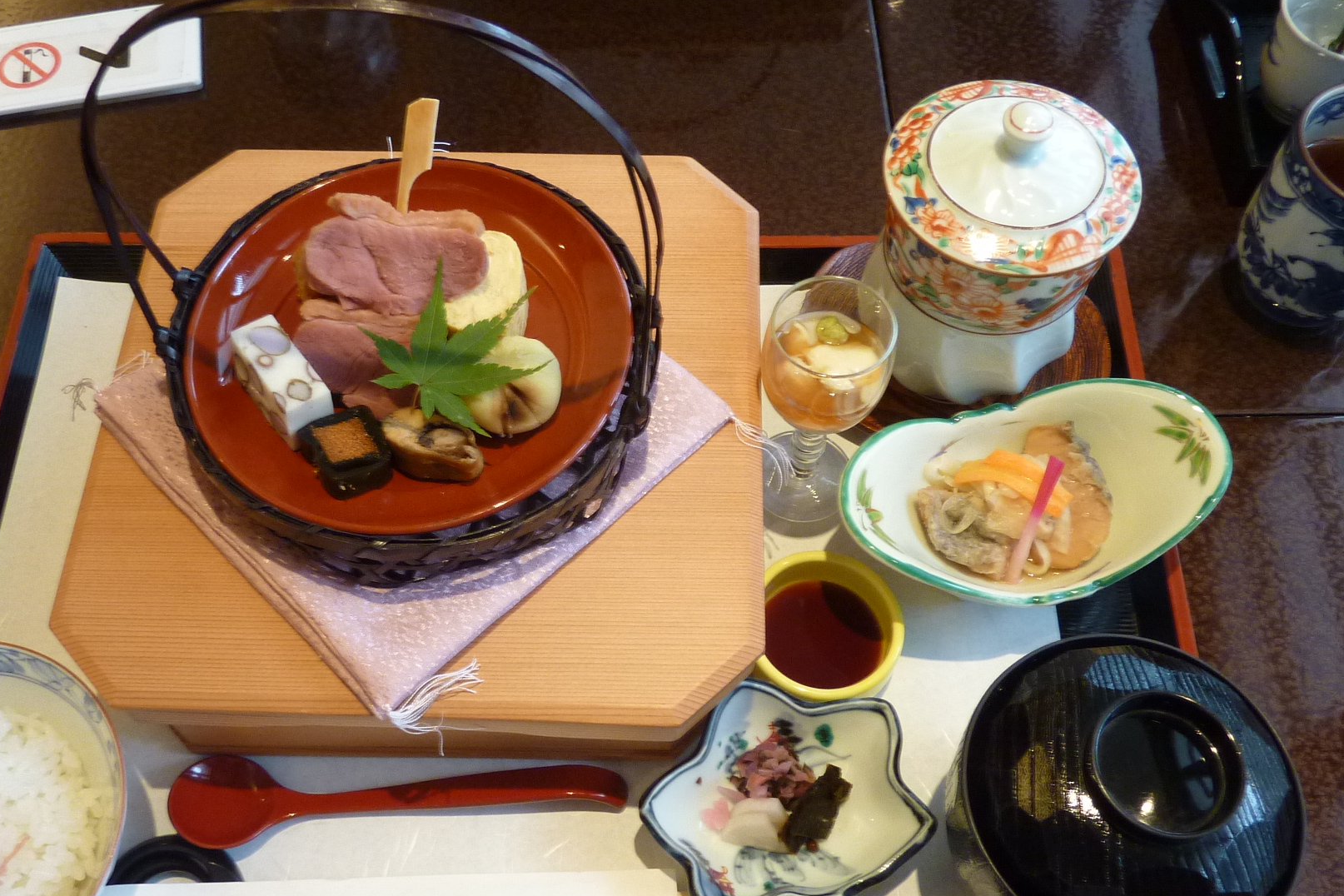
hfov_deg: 57.1
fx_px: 1232
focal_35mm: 33
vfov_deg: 39.9
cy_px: 504
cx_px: 600
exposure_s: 1/30
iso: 200
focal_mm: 4.1
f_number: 3.3
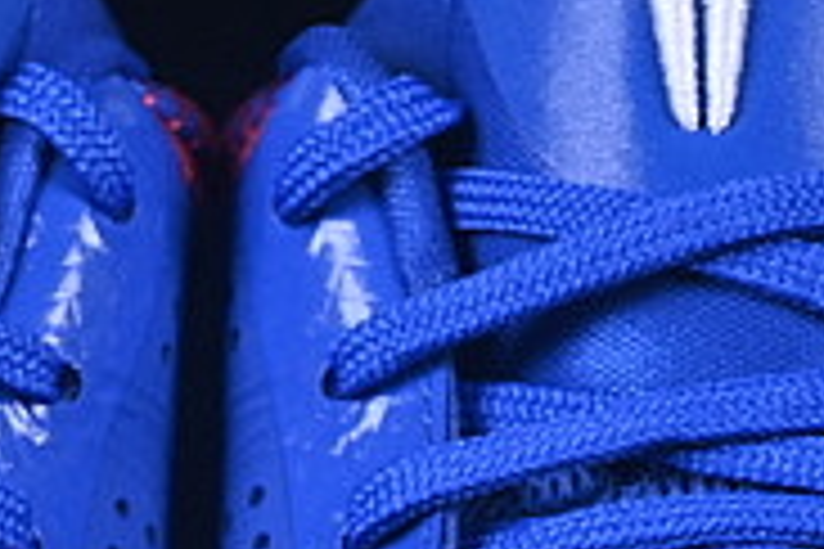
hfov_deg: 4.7
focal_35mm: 442
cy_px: 1179
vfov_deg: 3.1
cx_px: 144
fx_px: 10116
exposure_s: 1/80
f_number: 7.1
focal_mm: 50
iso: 160
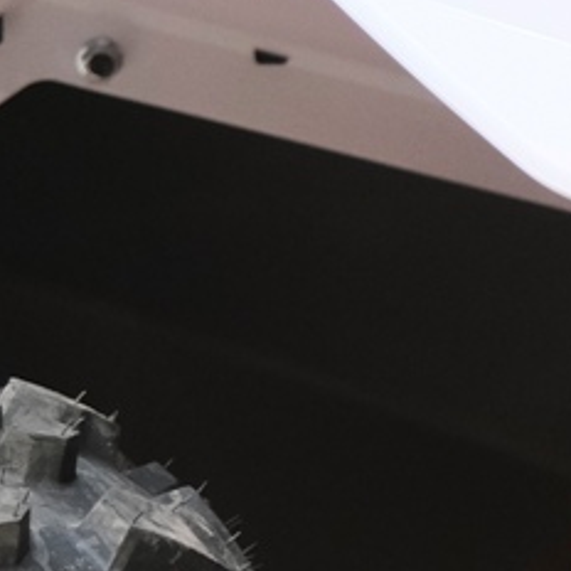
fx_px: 4479
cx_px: 1669
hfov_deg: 6.7
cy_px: 114
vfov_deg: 7.3
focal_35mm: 240
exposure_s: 1/100
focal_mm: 27.5
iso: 2000
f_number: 4
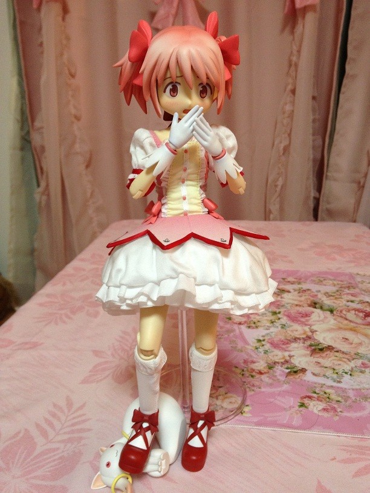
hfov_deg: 40.7
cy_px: 246
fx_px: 499
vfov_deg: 52.6
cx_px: 185
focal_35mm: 35
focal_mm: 4.28
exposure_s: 1/20
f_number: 2.4
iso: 125
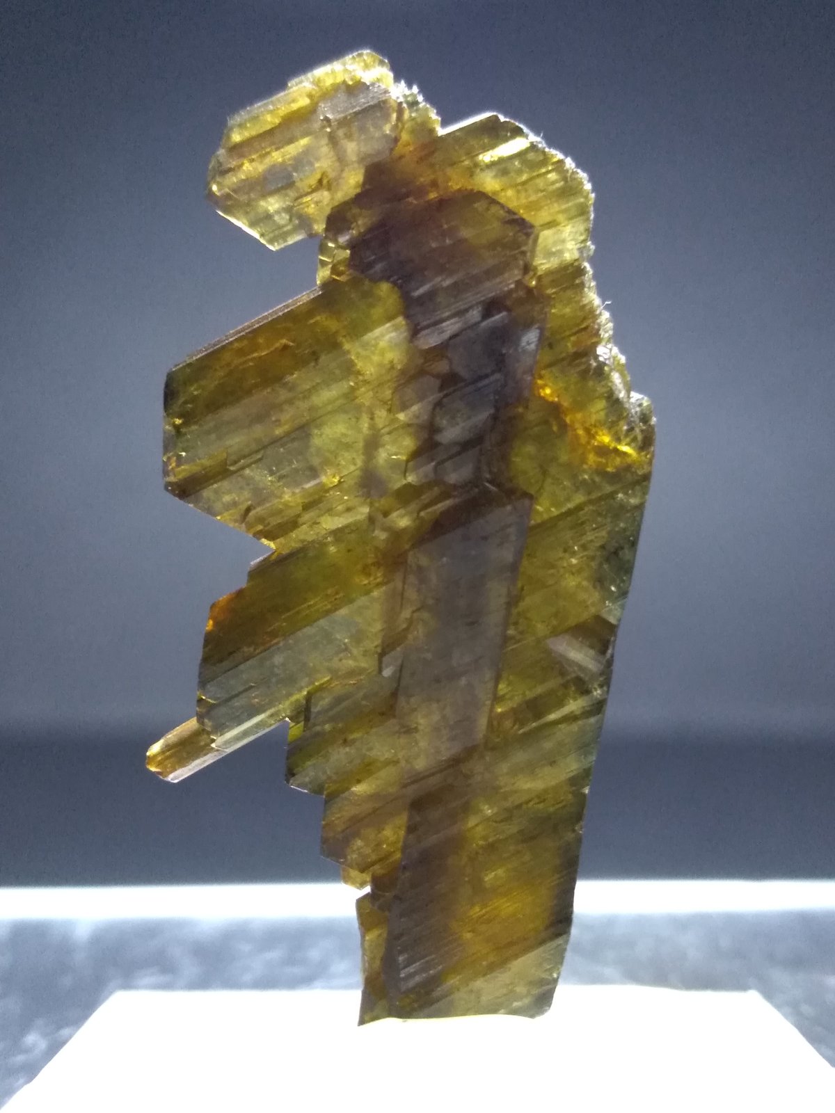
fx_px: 836
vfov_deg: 67.3
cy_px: 556
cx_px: 418
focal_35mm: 26
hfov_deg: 53.1
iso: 739
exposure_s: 1/33.3
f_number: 2
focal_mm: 3.54
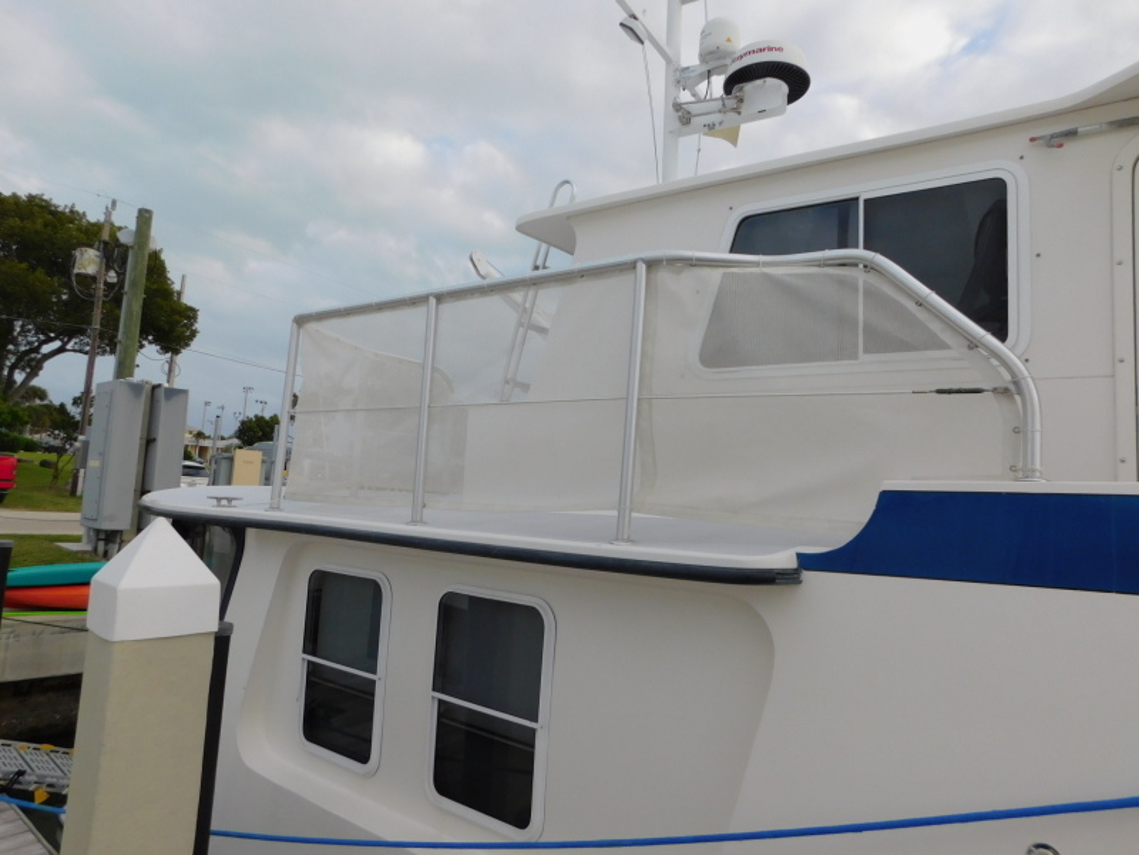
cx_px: 570
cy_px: 428
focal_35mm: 23
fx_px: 757
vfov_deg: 58.9
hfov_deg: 73.9
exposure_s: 1/640
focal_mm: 4
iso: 125
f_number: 3
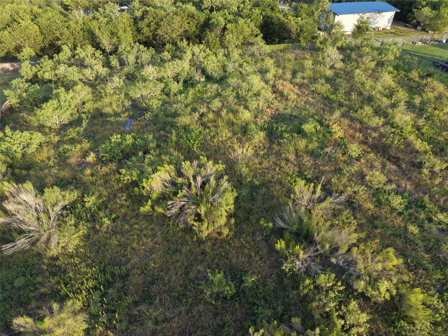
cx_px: 224
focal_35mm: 24
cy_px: 168
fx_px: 311
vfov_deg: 56.8
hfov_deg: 71.6
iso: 130
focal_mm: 8.67
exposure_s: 1/500
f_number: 1.8
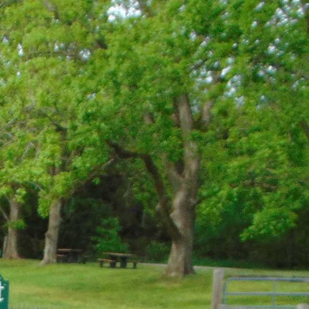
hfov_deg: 15.8
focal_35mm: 106
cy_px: 485
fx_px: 1071
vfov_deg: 15.0
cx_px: -70
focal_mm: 4.5
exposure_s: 1/500
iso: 80
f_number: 3
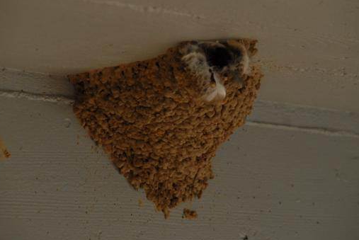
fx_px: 3310
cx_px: 170
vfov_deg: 4.2
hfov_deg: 6.2
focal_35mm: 332
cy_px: 105
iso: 640
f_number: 6
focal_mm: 175
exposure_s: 1/400
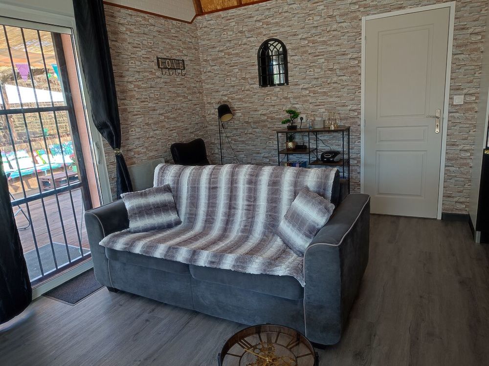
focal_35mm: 24
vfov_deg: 56.8
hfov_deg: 71.6
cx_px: 244
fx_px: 339
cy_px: 183
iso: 299
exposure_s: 1/33
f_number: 1.89
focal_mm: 5.89
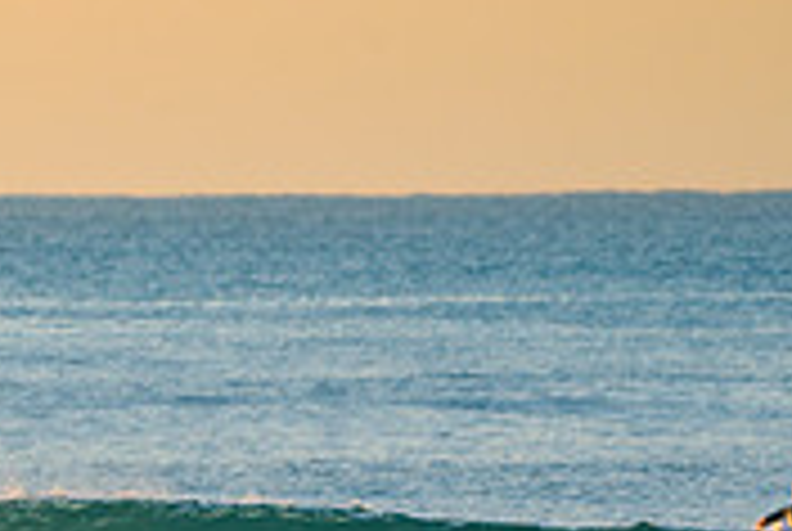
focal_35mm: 921
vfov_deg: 1.5
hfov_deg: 2.2
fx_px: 20296
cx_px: -351
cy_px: 637
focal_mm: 280
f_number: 5.6
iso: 180
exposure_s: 1/400
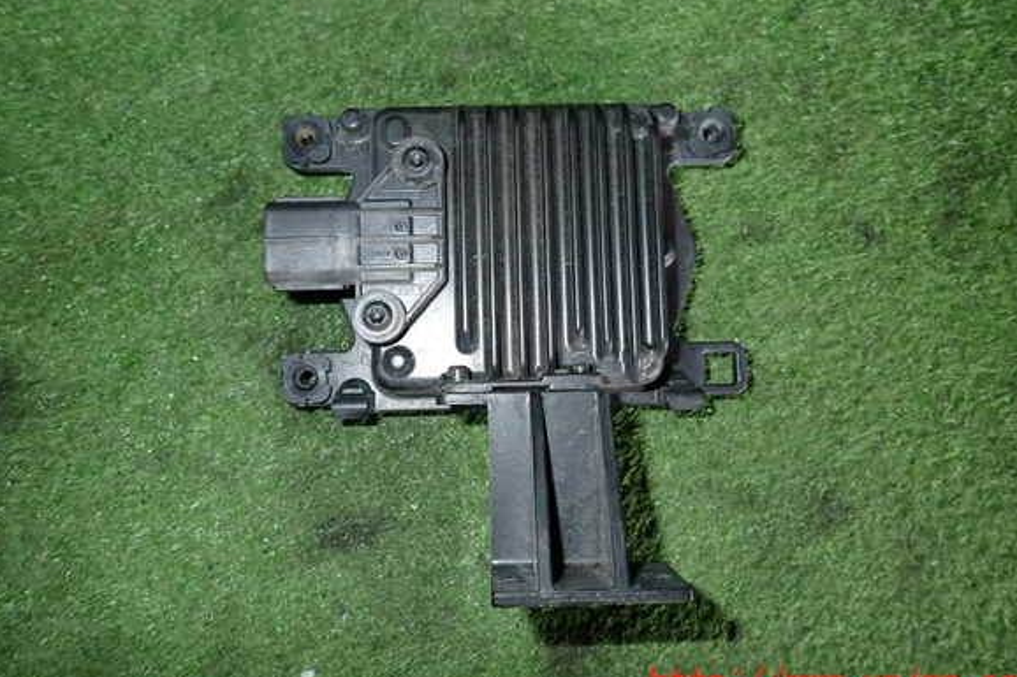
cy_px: 311
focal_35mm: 27
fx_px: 762
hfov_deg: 67.4
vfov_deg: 47.9
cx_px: 519
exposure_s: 1/30
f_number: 5.6
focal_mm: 4.5
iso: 320
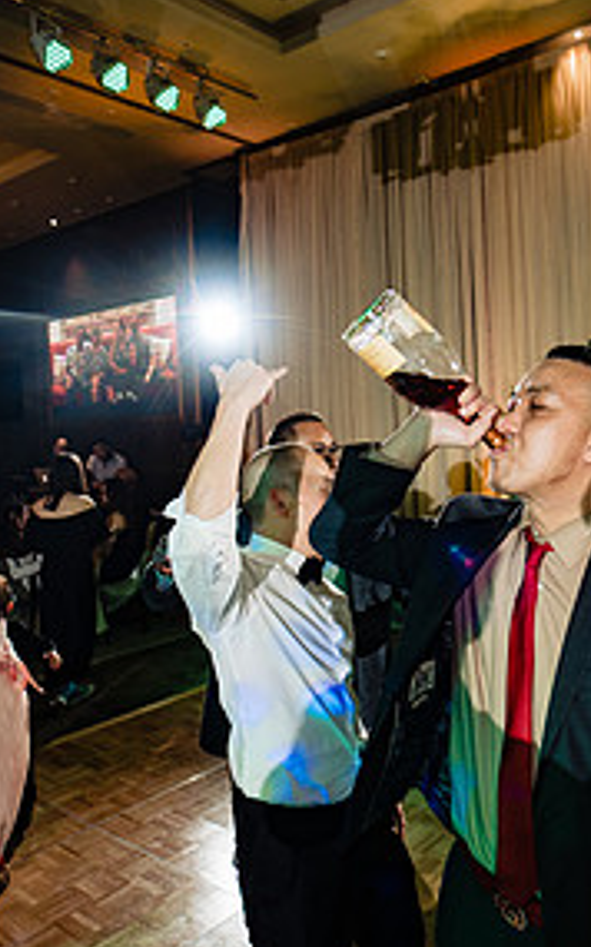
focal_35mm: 29
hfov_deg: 43.0
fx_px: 748
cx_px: 339
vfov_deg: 64.6
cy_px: 440
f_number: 2.8
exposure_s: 1/160
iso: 800
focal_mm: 14
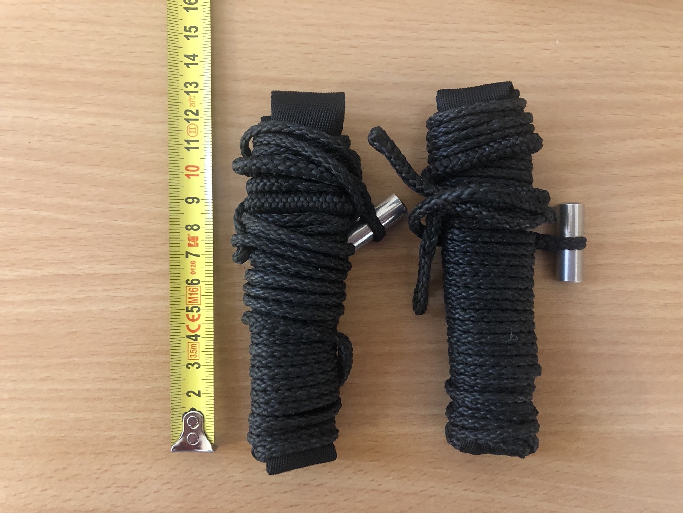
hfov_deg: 63.4
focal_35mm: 28
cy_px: 256
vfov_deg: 49.7
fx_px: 552
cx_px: 342
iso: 100
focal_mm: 3.99
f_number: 1.8
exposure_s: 1/9
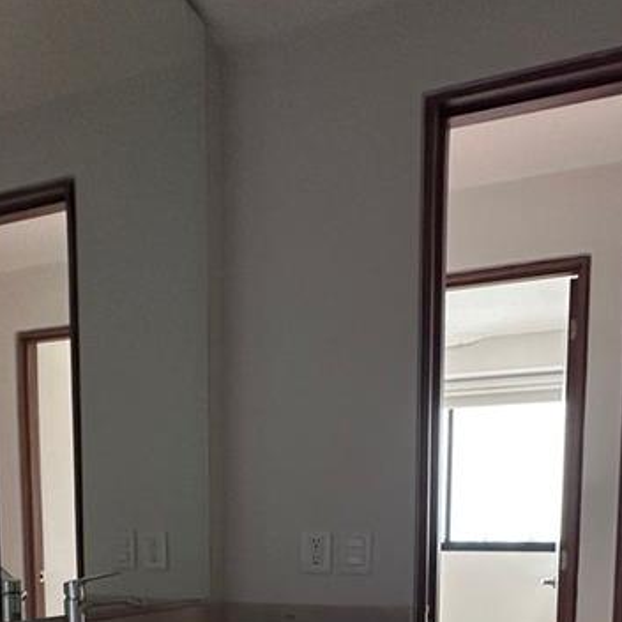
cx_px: 323
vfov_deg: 40.5
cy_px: 617
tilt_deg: -5.2
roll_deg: -1.0
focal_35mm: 36
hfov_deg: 46.0
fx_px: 732
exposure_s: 1/67
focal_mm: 2.22
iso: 320
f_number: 2.2
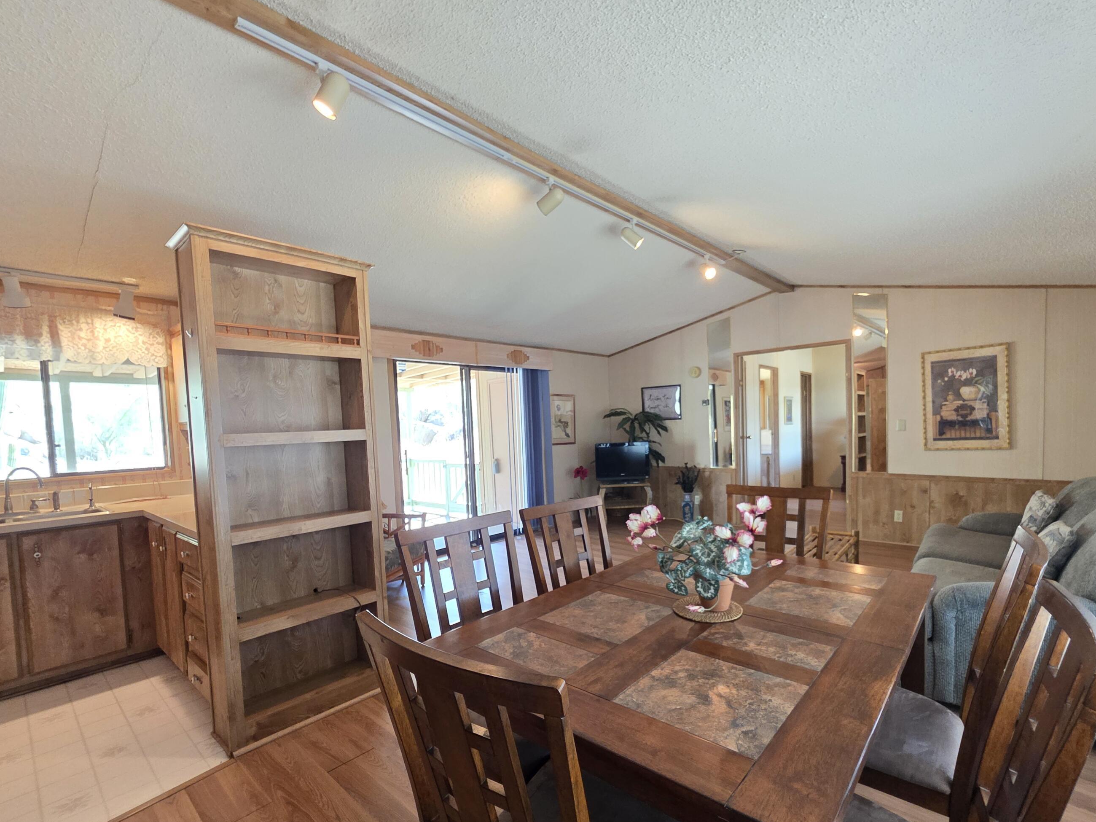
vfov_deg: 81.5
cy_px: 452
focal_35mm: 15
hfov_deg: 98.1
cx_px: 579
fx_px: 475
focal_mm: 2.2
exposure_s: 1/60
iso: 400
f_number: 1.9
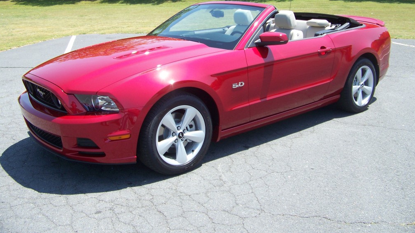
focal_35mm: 40
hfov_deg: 50.5
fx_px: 440
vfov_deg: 29.5
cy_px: 79
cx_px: 211
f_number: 2.8
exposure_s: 1/400
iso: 64
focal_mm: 5.9
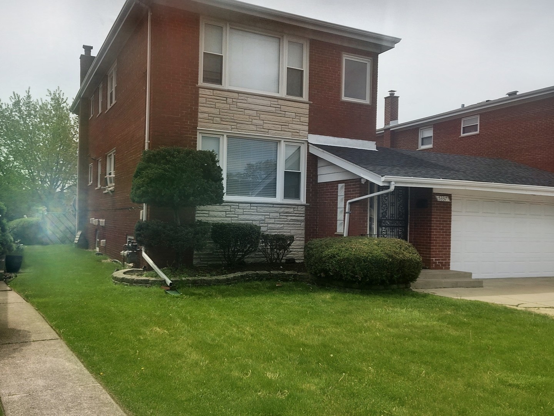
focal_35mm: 24
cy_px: 208
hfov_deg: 71.6
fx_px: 384
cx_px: 277
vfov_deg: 56.8
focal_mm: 5.56
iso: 100
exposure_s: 1/1576
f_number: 1.8
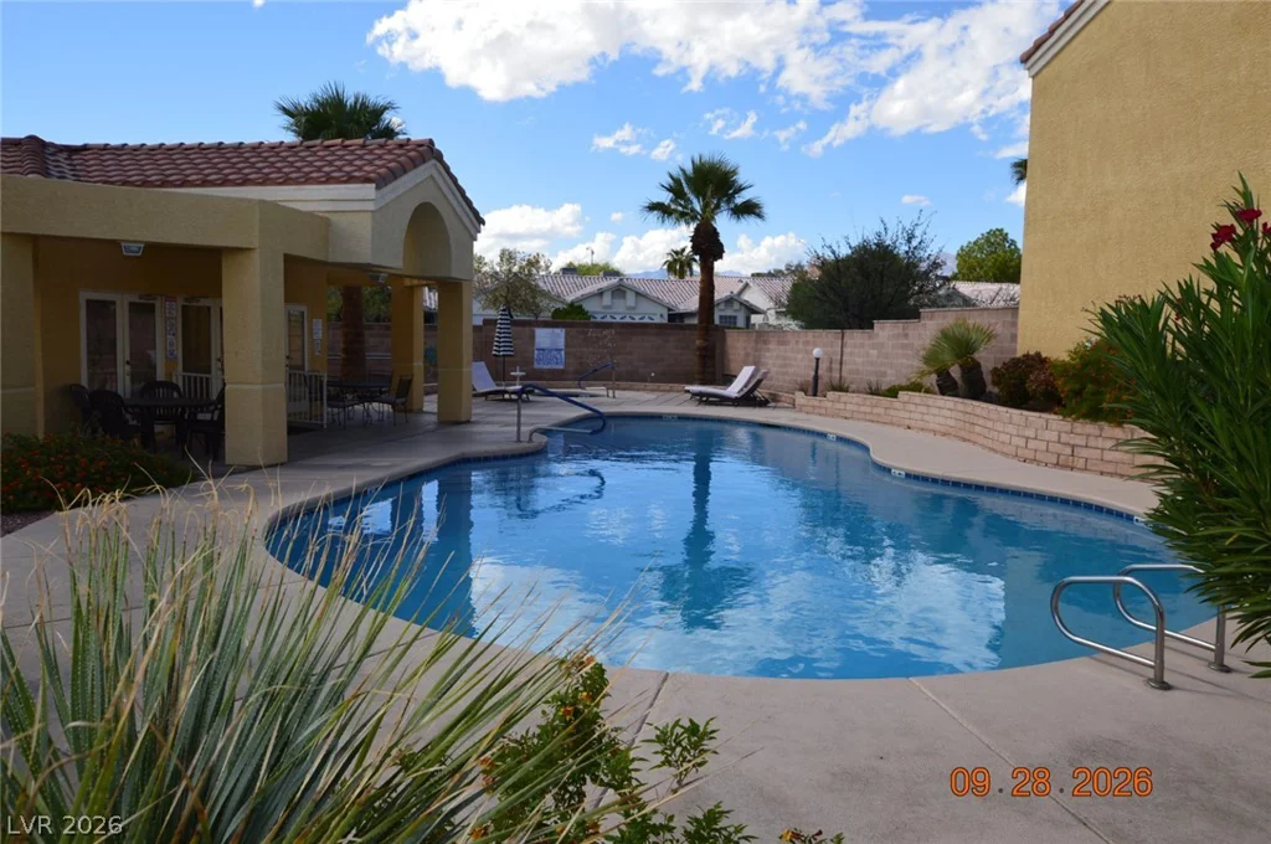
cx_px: 636
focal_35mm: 26
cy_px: 422
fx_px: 899
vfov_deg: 50.3
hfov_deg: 70.5
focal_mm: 17
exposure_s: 1/200
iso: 100
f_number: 9
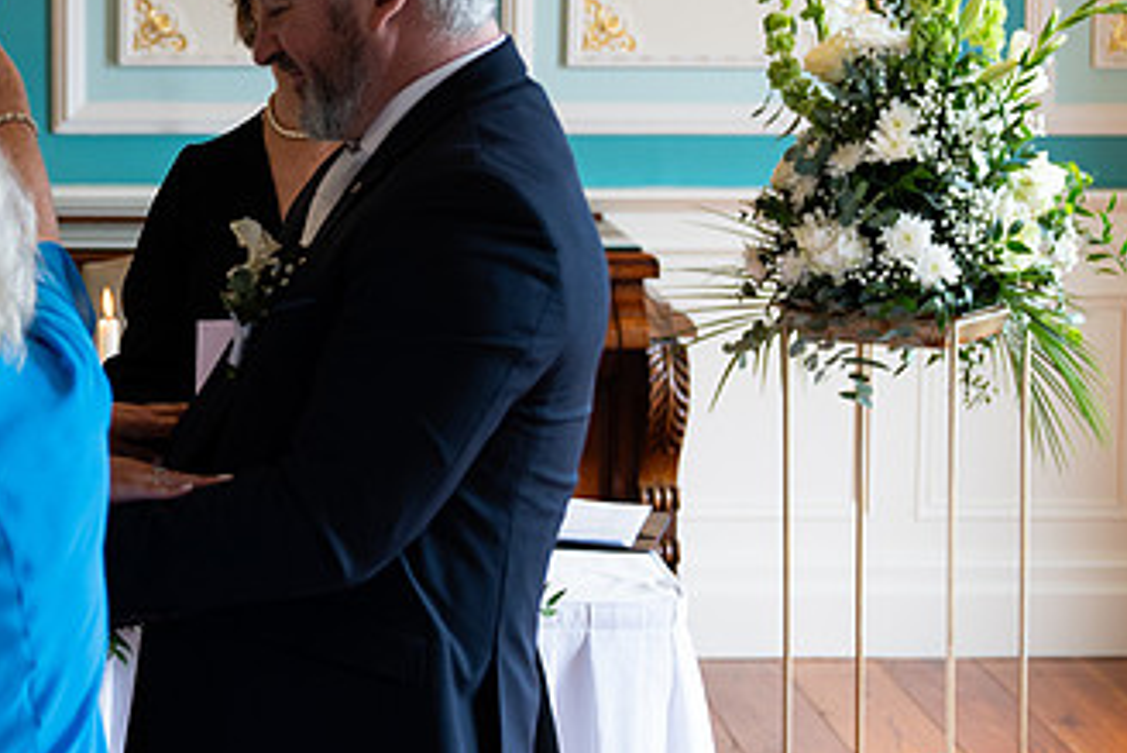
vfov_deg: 11.2
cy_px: 308
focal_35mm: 122
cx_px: 186
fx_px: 3821
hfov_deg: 16.6
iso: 500
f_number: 2.8
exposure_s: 1/160
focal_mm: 46
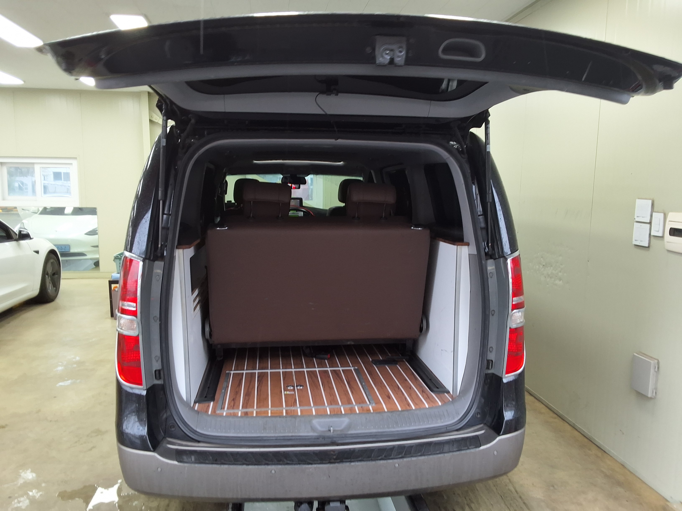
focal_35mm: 28
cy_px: 256
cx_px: 341
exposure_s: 1/40
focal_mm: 2.91
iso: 40
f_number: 1.9
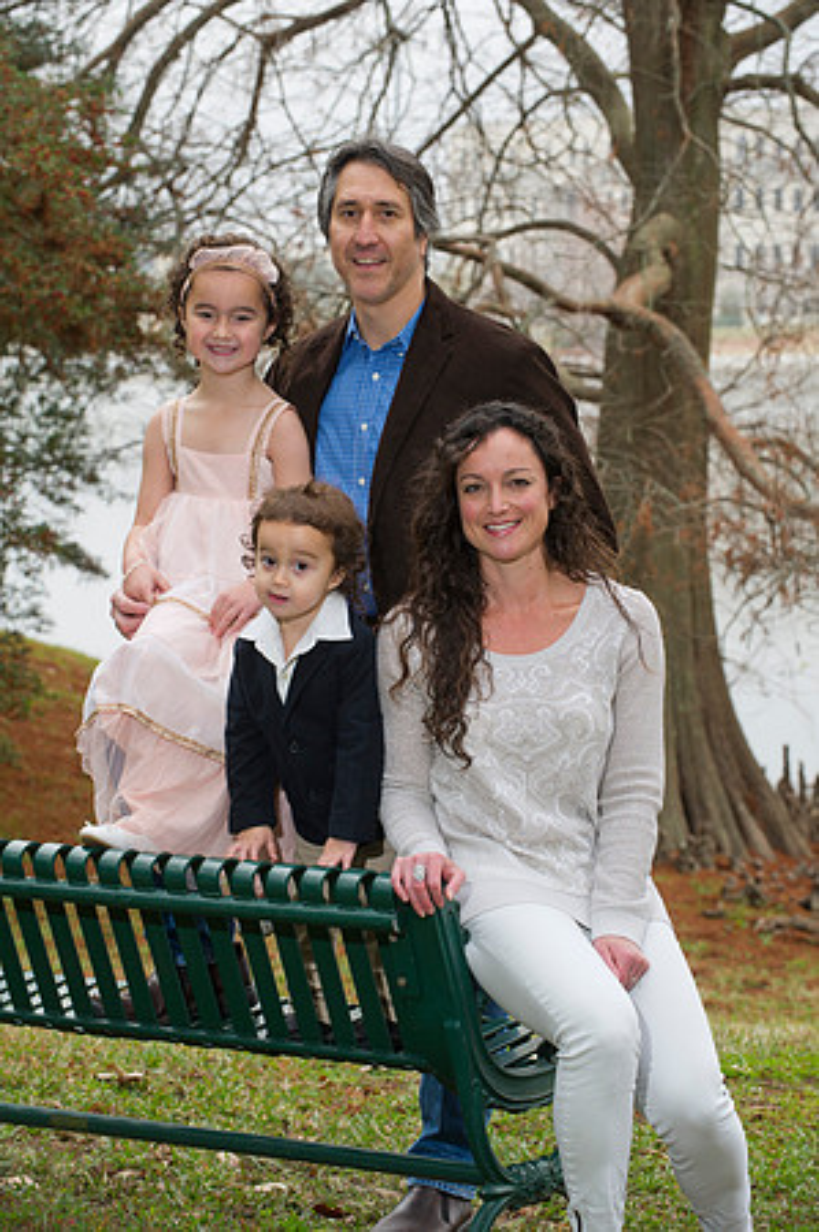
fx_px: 3967
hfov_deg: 11.8
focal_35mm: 116
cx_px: 410
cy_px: 616
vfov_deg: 17.7
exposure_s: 1/250
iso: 640
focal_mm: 116
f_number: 7.1
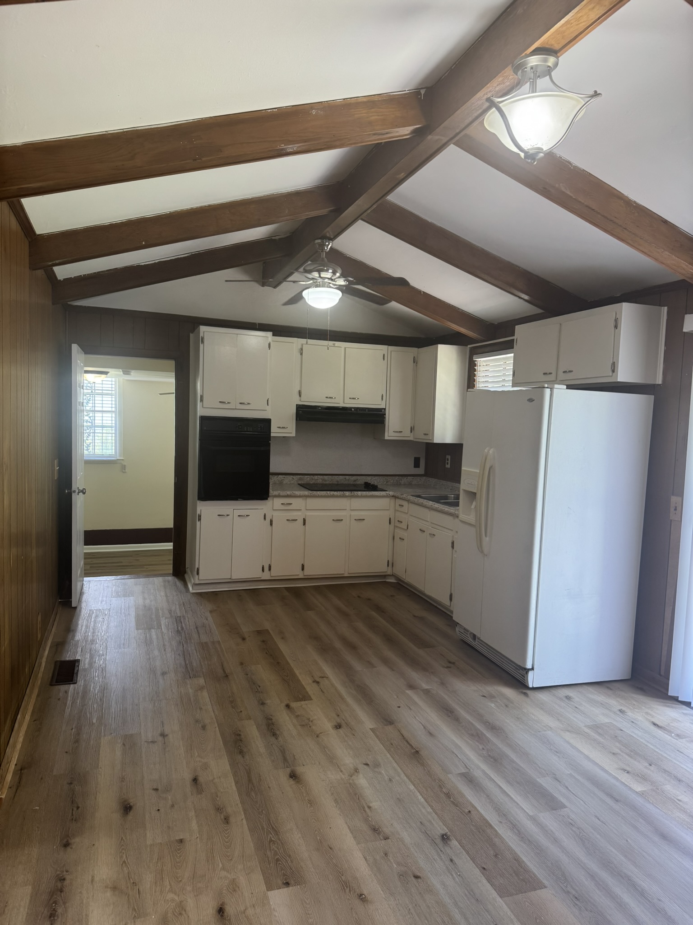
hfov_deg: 56.8
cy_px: 462
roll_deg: -1.4
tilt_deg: -4.4
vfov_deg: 71.6
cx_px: 346
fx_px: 641
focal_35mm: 24
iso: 125
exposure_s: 1/120
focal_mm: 6.76
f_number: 1.78
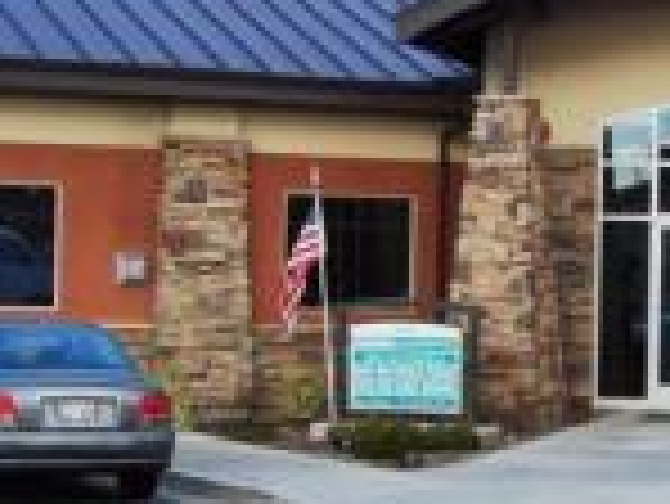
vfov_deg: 13.7
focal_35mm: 108
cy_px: 324
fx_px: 2092
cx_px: 683
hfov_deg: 17.7
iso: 74
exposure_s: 1/200
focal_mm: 5.85
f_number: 2.8
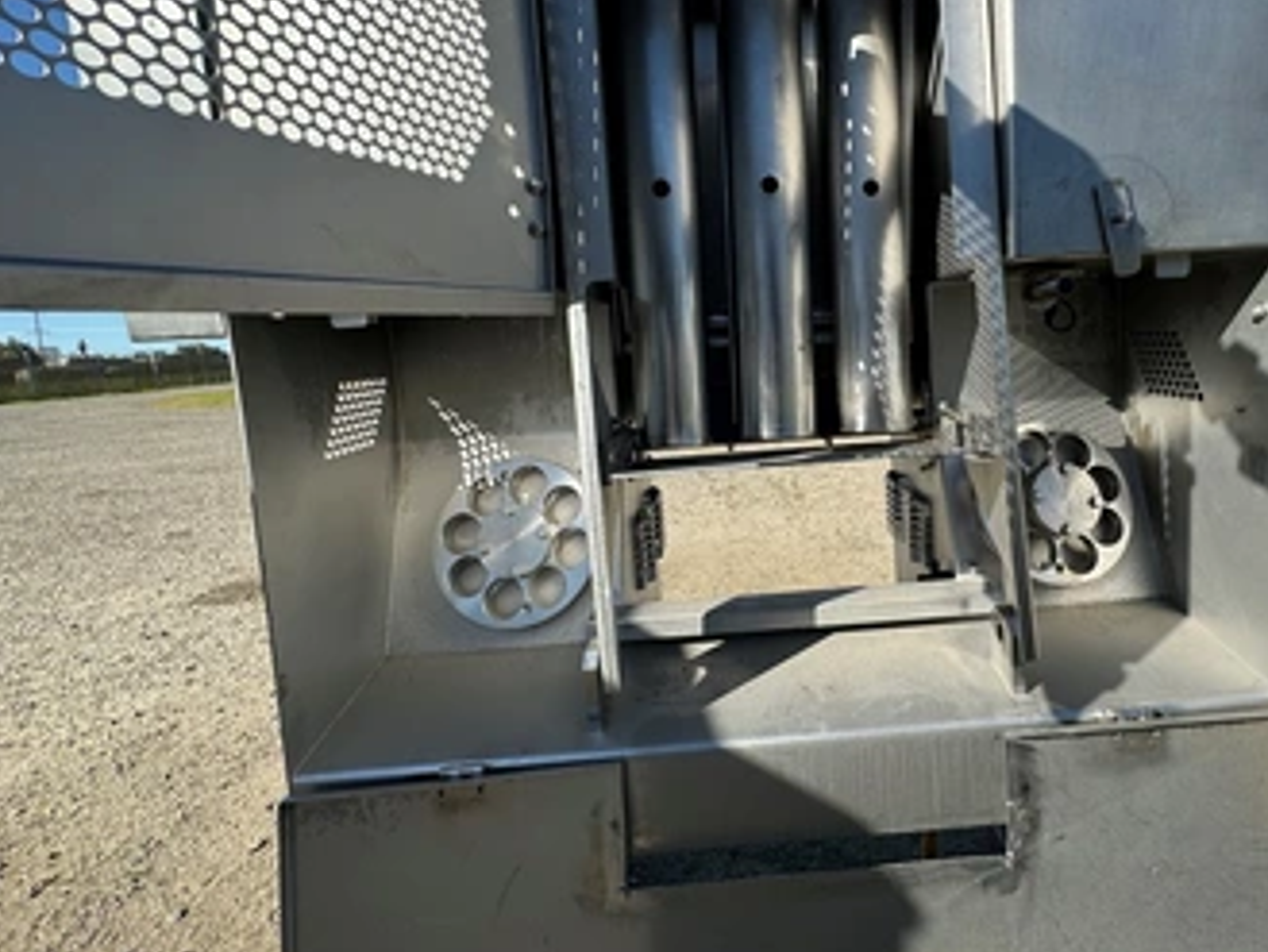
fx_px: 623
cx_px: 759
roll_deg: +3.5
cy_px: 385
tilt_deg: -7.3
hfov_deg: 89.9
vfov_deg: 74.0
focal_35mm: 17
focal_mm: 2.22
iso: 40
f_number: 2.2
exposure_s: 1/932
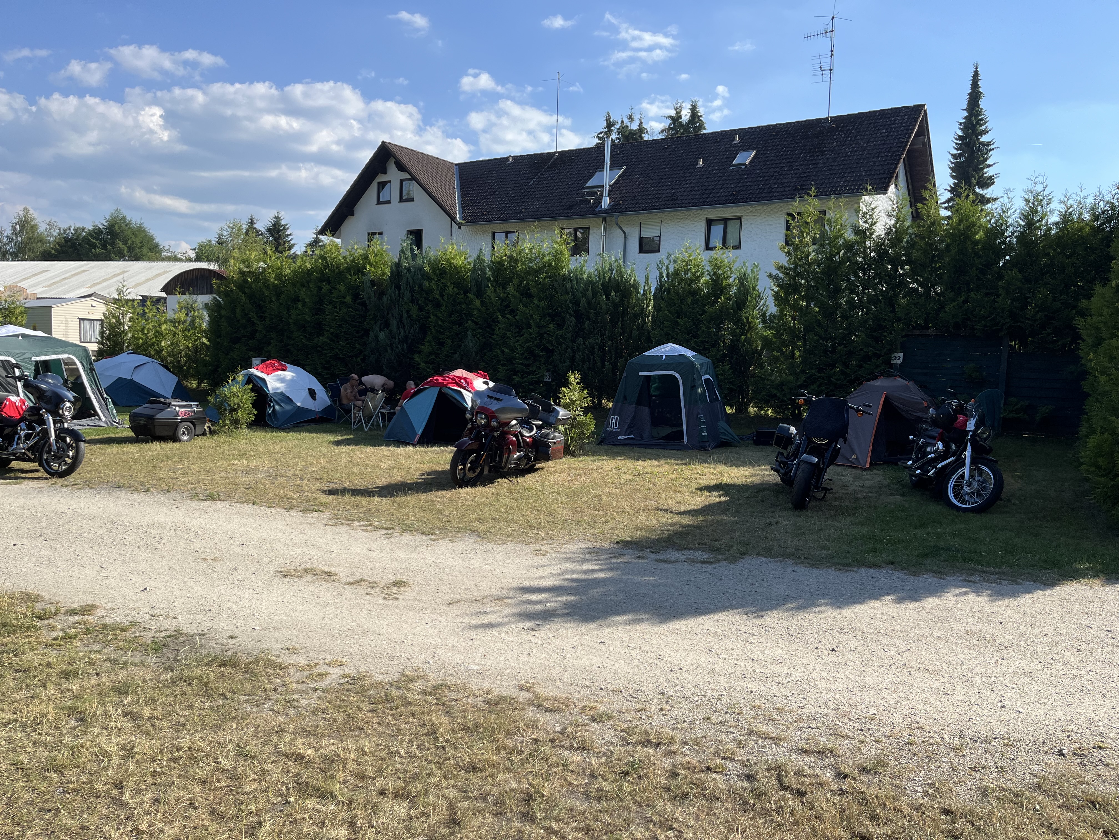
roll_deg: -1.4
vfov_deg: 53.1
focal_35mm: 26
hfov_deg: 67.3
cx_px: 560
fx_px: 840
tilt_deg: -4.2
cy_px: 420
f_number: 1.6
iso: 50
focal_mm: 5.1
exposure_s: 1/2358
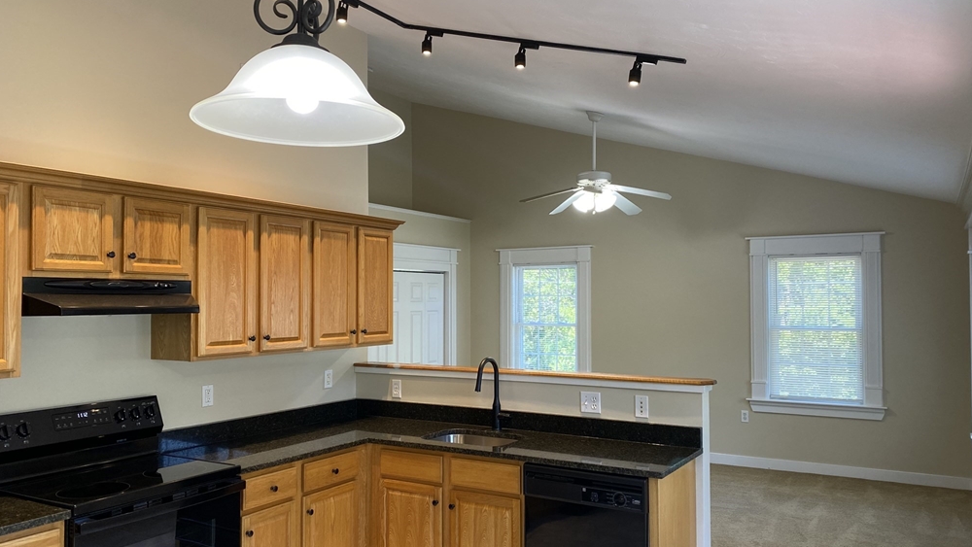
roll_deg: -0.1
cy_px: 285
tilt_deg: +1.7
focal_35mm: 29
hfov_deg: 66.1
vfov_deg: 40.2
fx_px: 748
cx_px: 494
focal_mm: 4.25
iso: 100
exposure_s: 1/120
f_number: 1.8
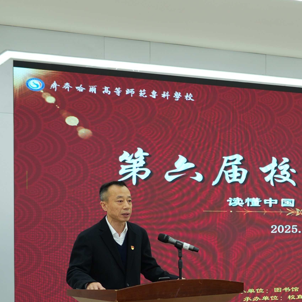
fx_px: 740
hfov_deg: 22.5
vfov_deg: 22.7
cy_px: 244
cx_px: 268
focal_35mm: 75
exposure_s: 1/30
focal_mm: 30
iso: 160
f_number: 4
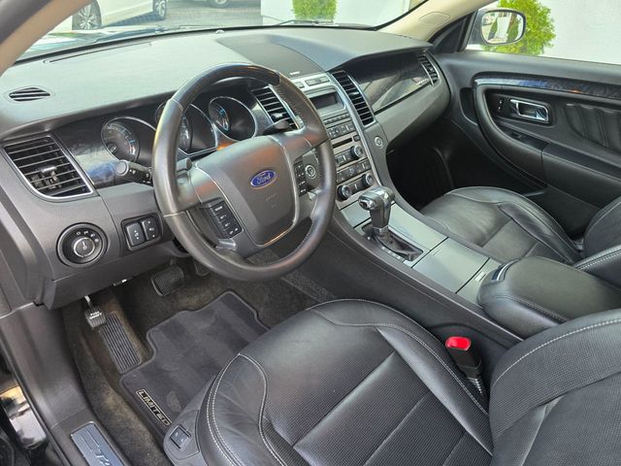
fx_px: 413
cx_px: 310
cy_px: 233
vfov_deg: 58.9
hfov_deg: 73.9
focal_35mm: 23
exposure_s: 1/120
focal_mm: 6.3
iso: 250
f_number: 1.7
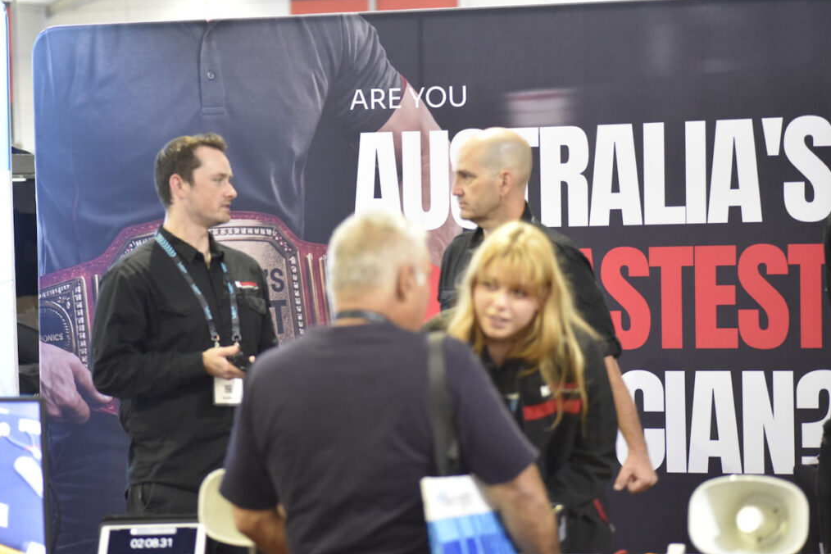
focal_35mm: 101
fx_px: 2331
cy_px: 278
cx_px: 413
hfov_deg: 20.2
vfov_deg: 13.6
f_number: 2.8
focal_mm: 100
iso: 6400
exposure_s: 1/80
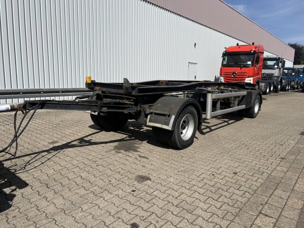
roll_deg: -1.1
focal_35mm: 26
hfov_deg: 67.3
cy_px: 114
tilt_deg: -9.9
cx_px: 152
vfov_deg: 53.1
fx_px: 228
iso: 50
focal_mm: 5.7
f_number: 1.5
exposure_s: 1/8696
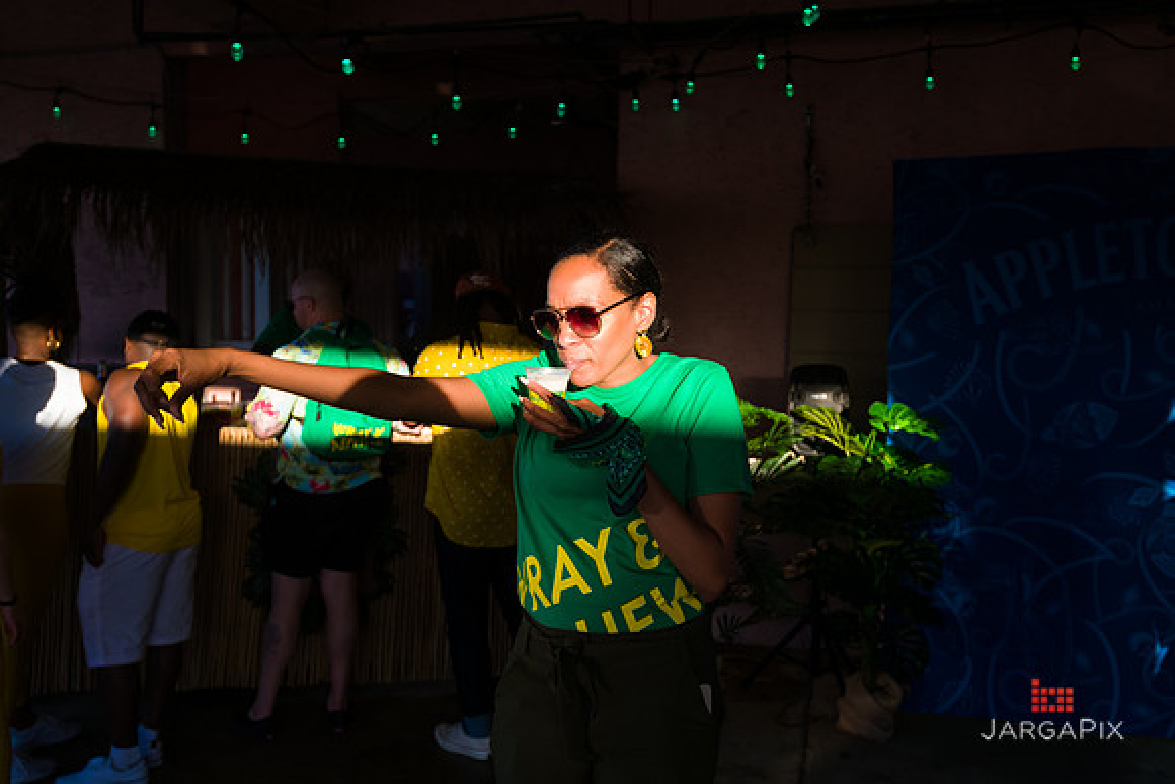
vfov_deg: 42.3
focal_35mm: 31
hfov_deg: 60.3
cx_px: 588
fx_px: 1012
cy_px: 392
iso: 640
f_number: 4
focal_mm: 31
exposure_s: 1/800
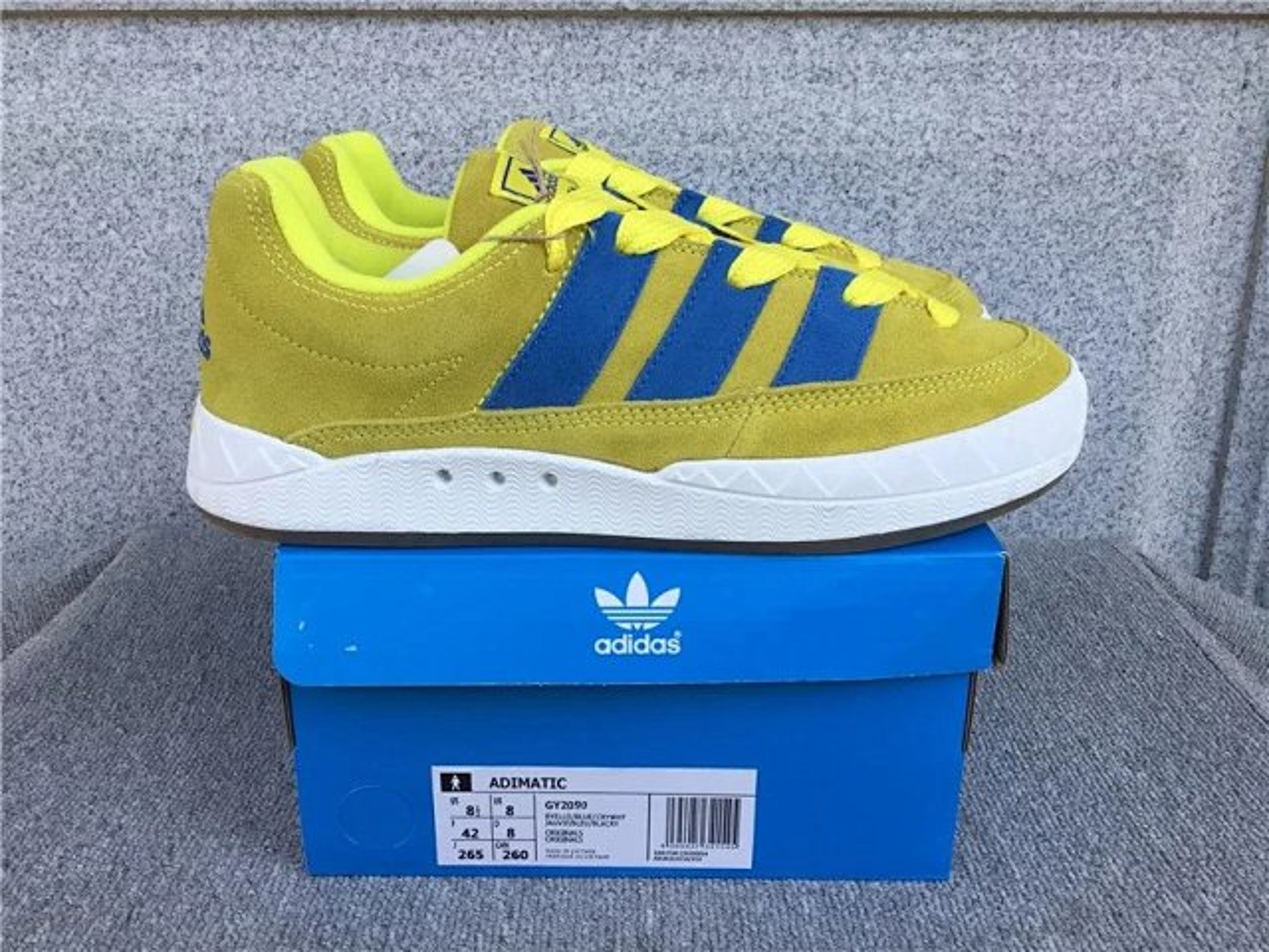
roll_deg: +0.5
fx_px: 1136
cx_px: 634
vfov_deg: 45.4
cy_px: 476
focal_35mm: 31
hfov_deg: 58.4
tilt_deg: -17.4
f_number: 2.4
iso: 25
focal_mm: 3.3
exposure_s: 1/506
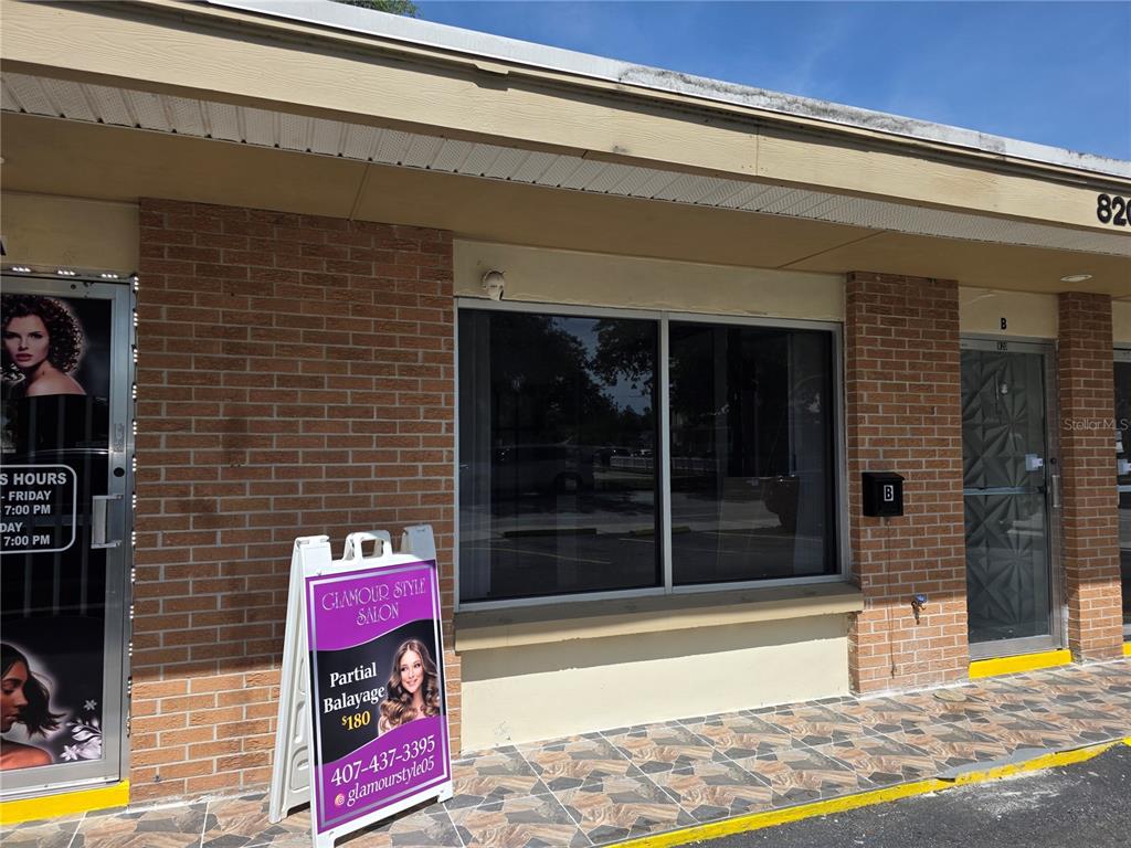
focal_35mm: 23
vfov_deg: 58.9
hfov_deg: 73.9
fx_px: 751
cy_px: 424
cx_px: 566
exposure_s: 1/5778
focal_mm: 6.3
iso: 80
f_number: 1.7
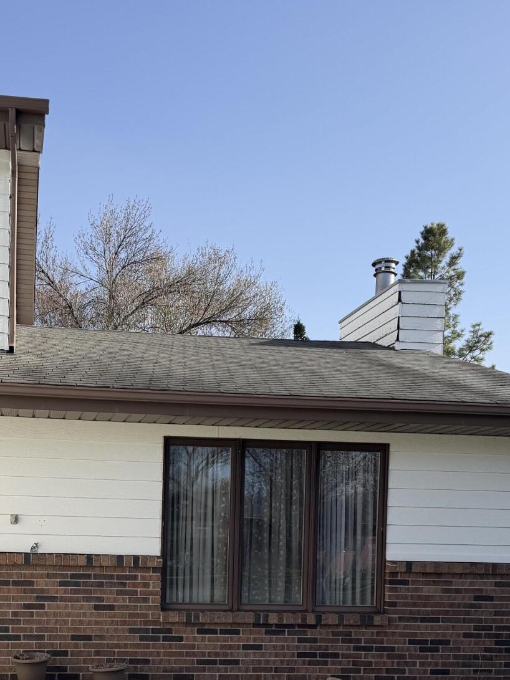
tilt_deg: -1.1
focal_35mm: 44
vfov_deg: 41.0
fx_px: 865
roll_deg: -0.5
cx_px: 138
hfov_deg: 32.3
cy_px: 553
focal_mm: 6.76
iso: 100
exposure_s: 1/3425
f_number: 1.78
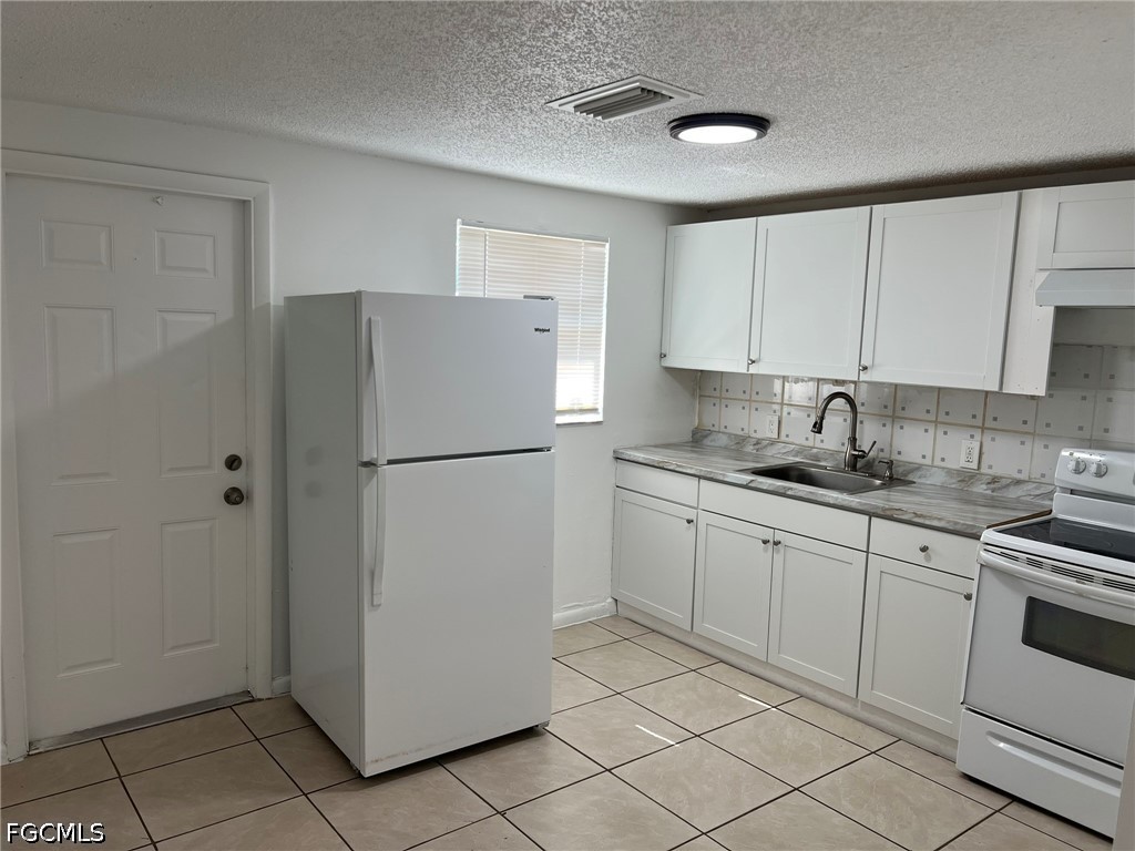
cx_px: 568
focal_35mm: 26
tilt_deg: -9.2
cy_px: 426
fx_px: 852
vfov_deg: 53.1
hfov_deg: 67.3
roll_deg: -2.3
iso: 50
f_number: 1.5
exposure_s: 1/121
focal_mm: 5.7
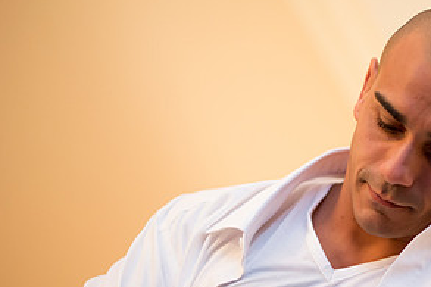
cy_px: 217
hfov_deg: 20.4
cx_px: 350
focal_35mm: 99
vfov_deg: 13.8
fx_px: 1185
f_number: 1.4
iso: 1250
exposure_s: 1/125
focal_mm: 50
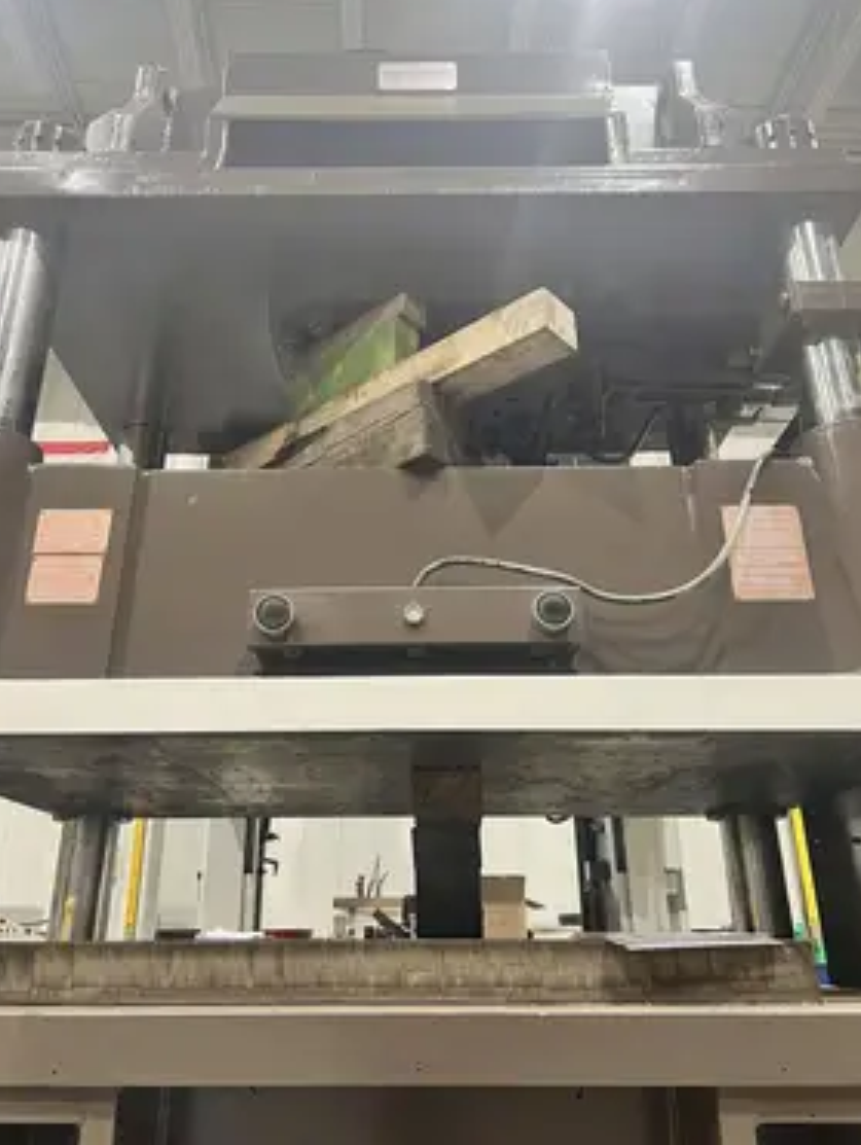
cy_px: 531
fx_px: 927
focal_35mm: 28
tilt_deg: +24.4
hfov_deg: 49.8
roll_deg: +0.1
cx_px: 414
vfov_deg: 63.3
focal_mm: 5.7
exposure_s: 1/60
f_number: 1.5
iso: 80
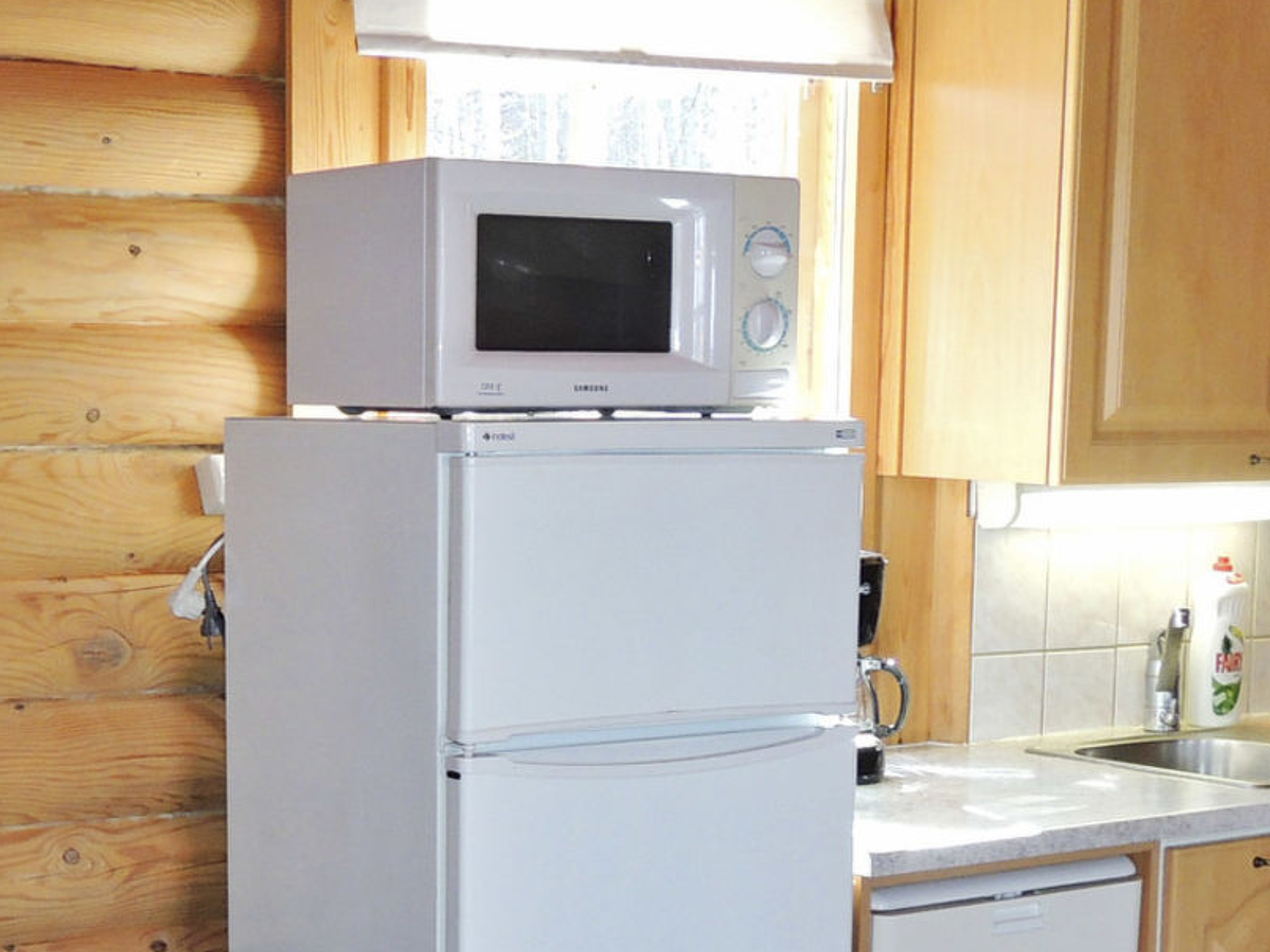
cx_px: 373
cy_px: 749
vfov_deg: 23.7
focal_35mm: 61
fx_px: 2237
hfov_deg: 31.3
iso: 160
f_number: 2.8
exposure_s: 1/40
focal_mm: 4.3
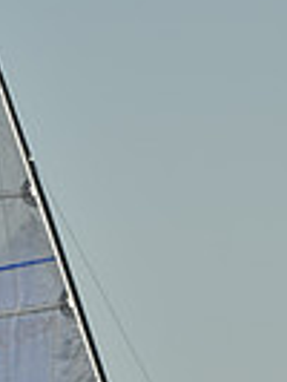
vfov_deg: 1.3
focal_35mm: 1505
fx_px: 16611
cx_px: 208
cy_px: 741
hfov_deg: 1.0
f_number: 6.3
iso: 200
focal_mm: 360
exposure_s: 1/1250
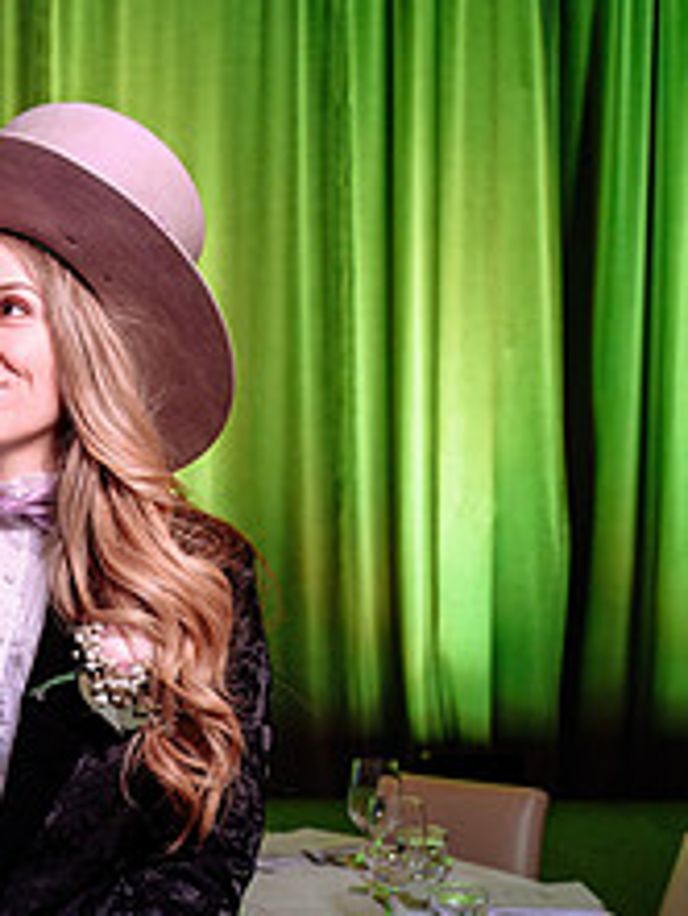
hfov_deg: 17.9
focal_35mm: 78
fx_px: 2065
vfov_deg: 25.0
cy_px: 555
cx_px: -159
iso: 800
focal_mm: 29
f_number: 4
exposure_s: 1/80
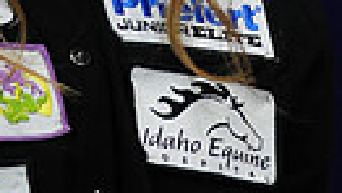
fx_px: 5165
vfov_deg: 2.1
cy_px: -404
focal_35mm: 569
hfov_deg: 3.8
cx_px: 48
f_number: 4
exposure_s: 1/125
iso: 640
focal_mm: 82
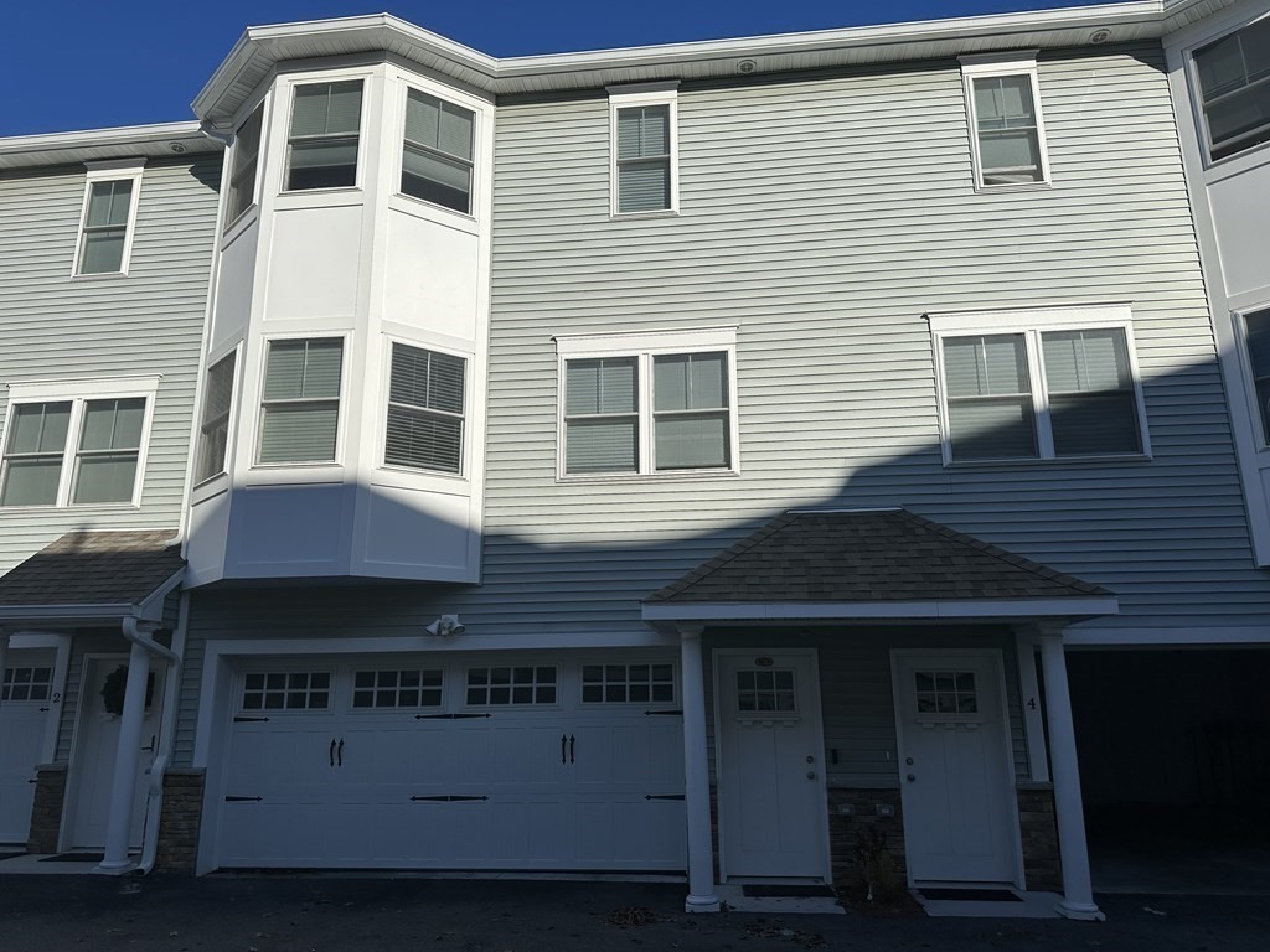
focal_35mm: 24
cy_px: 476
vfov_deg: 56.8
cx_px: 635
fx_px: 881
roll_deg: +0.3
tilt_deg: +13.7
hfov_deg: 71.6
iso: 80
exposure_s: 1/9709
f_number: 1.78
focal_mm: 6.86
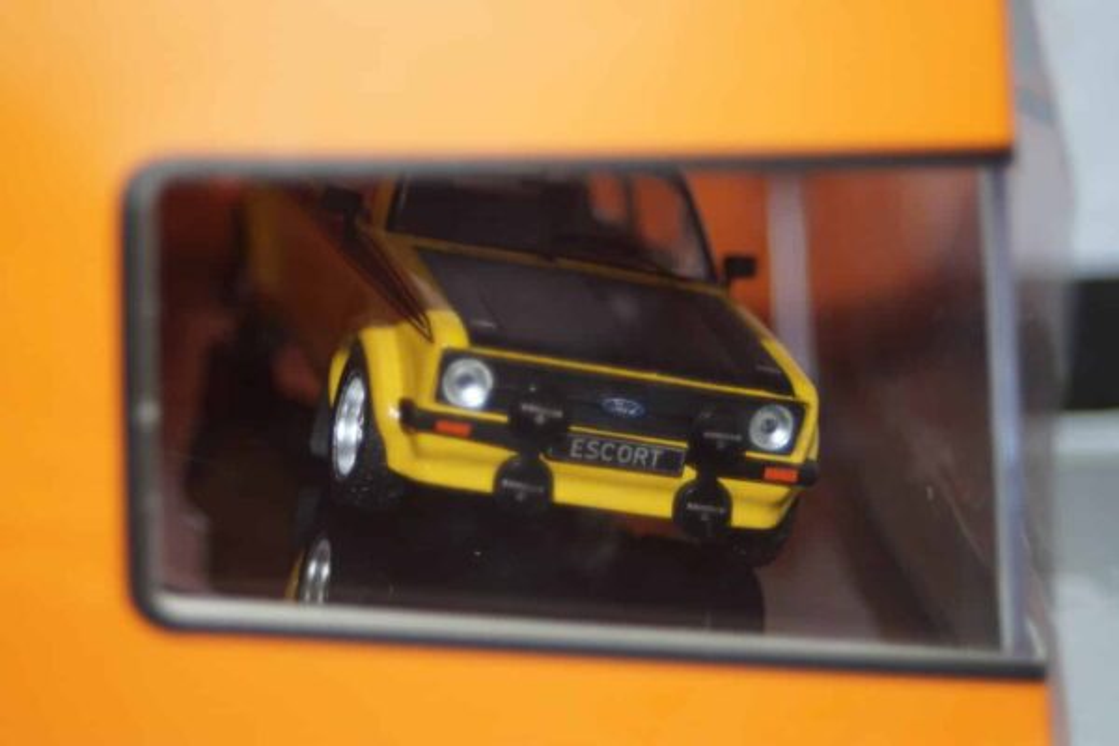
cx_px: 560
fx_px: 3730
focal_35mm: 120
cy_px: 373
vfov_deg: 11.4
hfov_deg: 17.1
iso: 200
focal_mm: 80
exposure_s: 1/60
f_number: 5.6
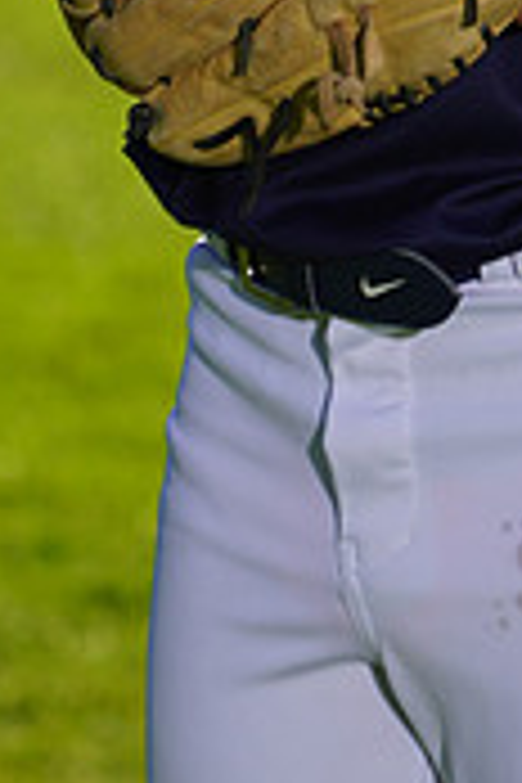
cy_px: -310
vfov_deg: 2.1
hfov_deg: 1.4
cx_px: 524
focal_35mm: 1000
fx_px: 21748
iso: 100
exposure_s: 1/250
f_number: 9
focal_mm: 300
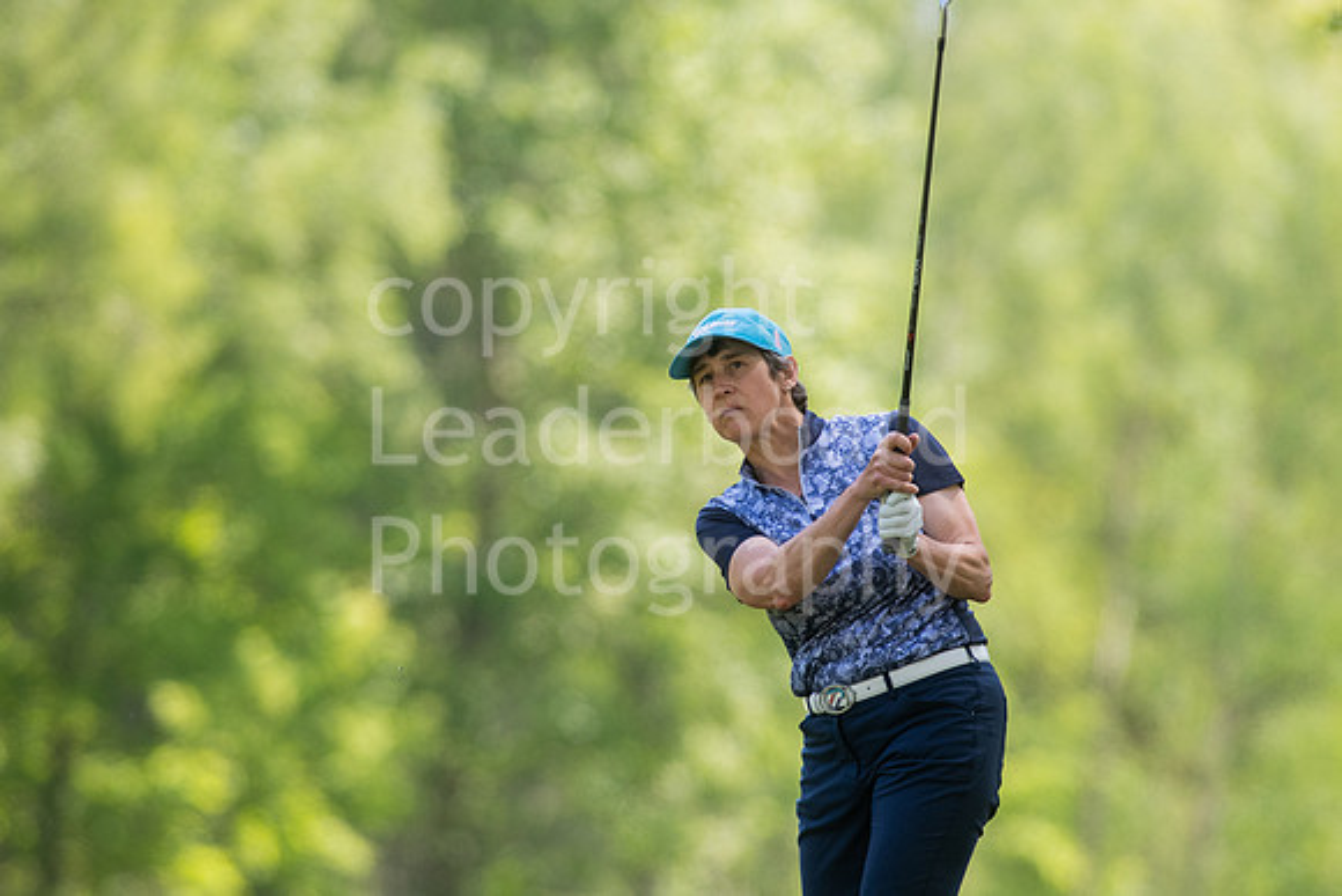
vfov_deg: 3.1
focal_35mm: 450
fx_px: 16778
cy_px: 448
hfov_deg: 4.6
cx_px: 671
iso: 640
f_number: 4.5
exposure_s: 1/1600
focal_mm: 300
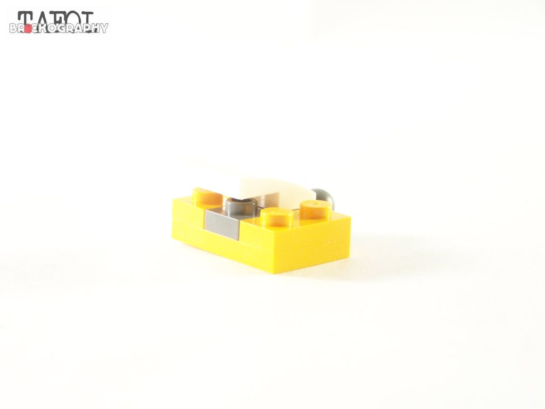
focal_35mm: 105
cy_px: 204
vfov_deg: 14.1
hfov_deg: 18.7
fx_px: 1653
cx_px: 272
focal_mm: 17.5
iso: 400
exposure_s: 1/45
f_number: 3.2
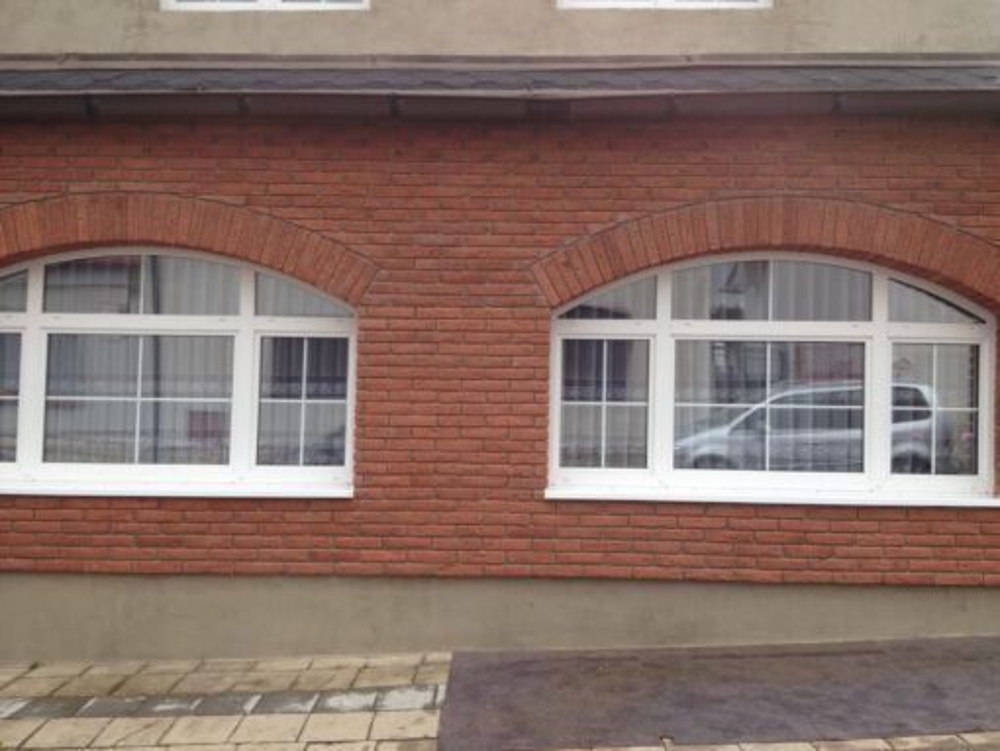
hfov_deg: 52.6
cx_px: 500
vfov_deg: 40.7
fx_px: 1012
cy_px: 376
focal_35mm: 35
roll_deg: -0.8
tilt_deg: +2.0
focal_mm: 4.28
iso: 50
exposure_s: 1/160
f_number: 2.4
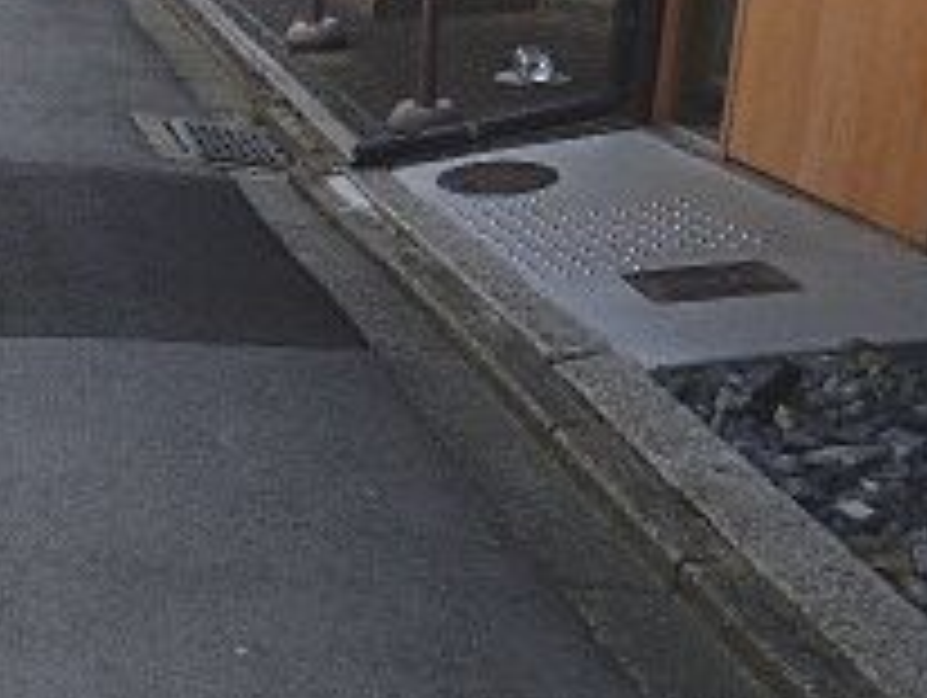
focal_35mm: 62
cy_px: 297
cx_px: -184
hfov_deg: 27.4
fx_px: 1662
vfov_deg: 23.7
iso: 100
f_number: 2.8
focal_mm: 3.58
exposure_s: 1/800
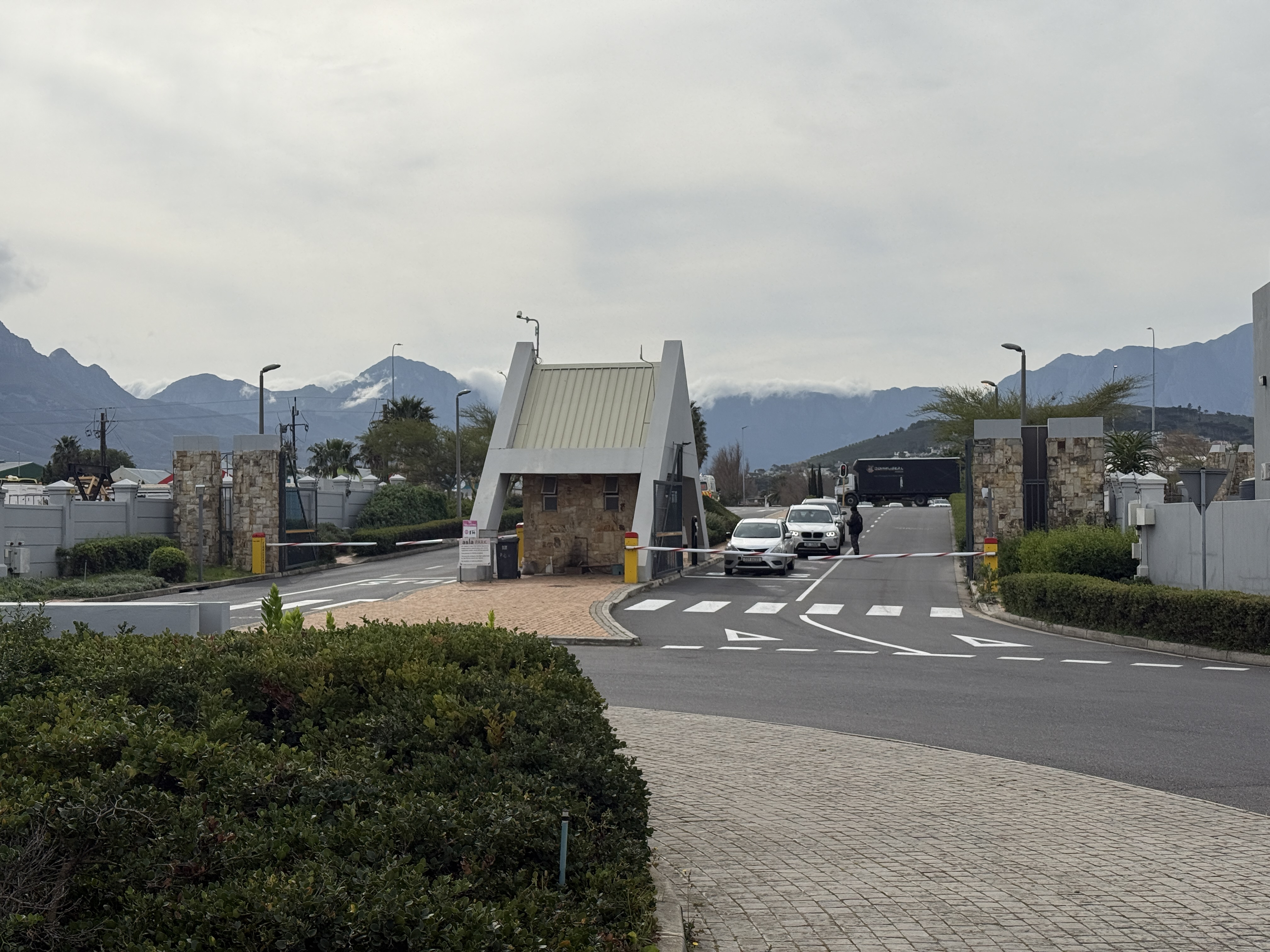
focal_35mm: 48
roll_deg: +0.5
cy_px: 476
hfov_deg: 39.7
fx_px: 1761
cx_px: 635
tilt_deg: +1.5
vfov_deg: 30.3
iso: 64
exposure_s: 1/11364
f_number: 1.78
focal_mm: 6.76
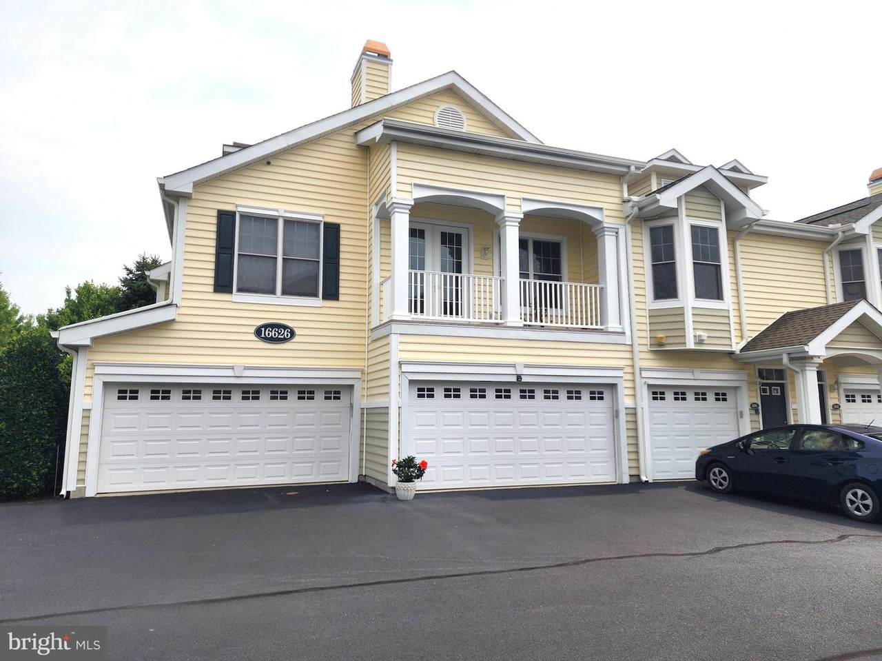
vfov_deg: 58.8
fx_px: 586
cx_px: 441
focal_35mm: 23
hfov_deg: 73.9
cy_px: 330
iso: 12
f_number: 1.8
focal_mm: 6.4
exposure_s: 1/1501
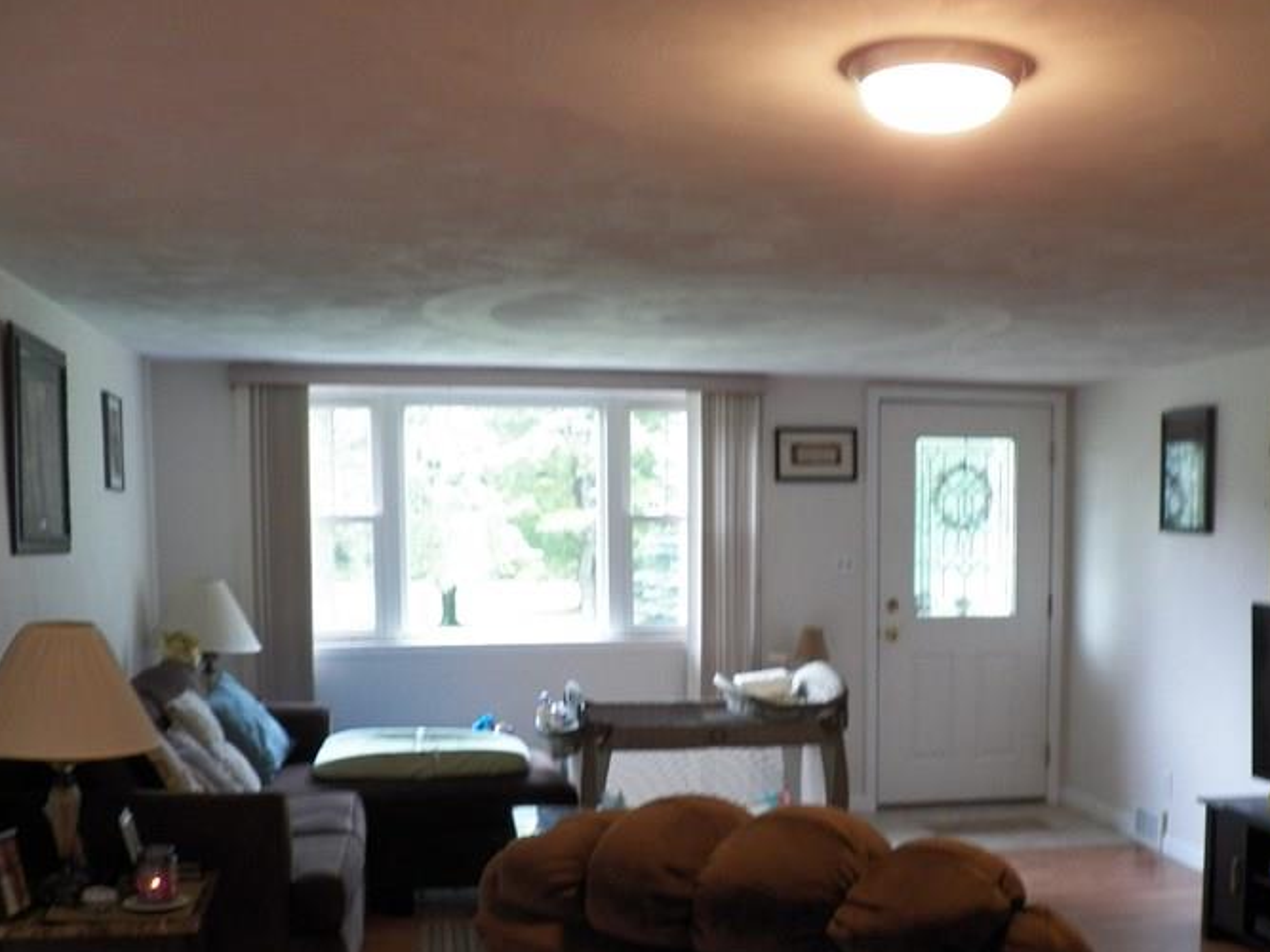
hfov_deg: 43.6
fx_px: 1577
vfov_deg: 32.9
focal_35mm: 43
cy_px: 716
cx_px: 777
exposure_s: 1/30
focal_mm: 4.9
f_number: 2.8
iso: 125
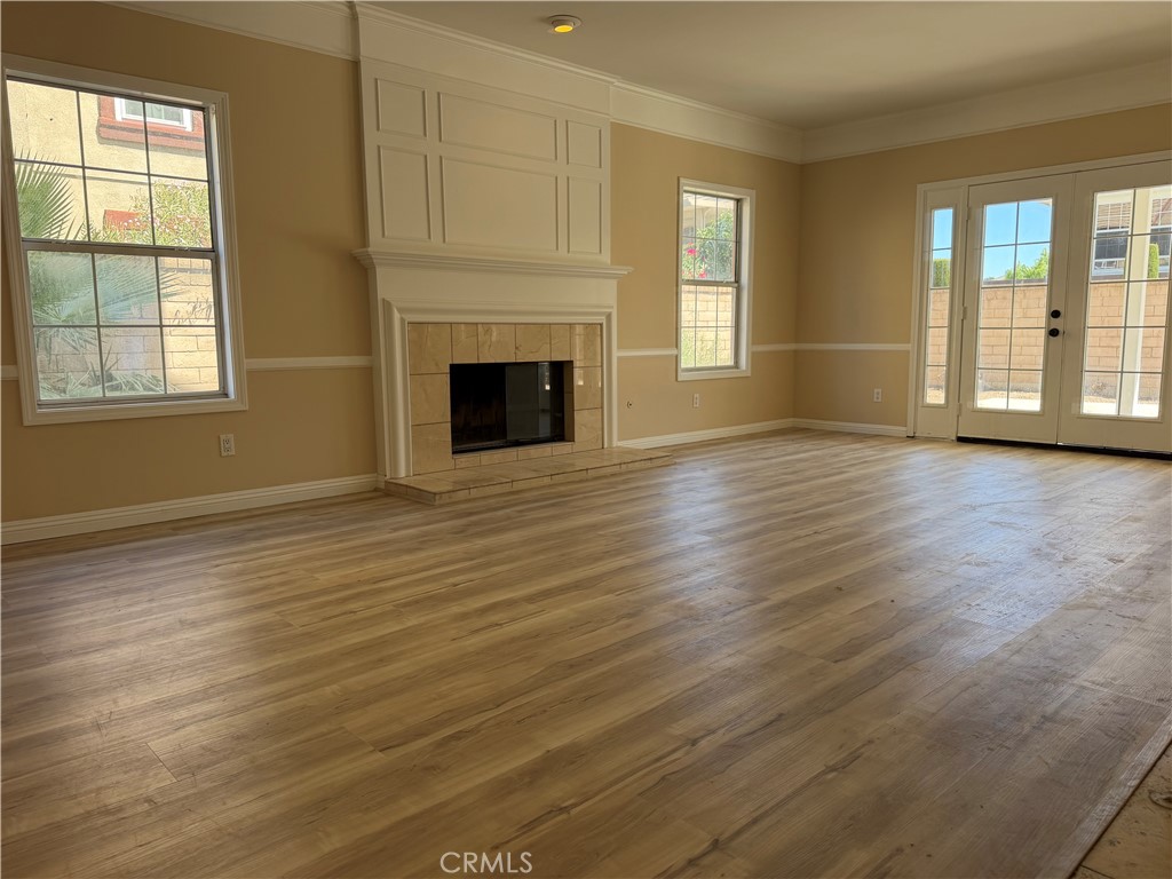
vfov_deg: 56.8
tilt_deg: -7.3
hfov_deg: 71.6
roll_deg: +0.6
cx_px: 586
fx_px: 813
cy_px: 440
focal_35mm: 24
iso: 80
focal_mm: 6.76
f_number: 1.78
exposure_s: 1/280
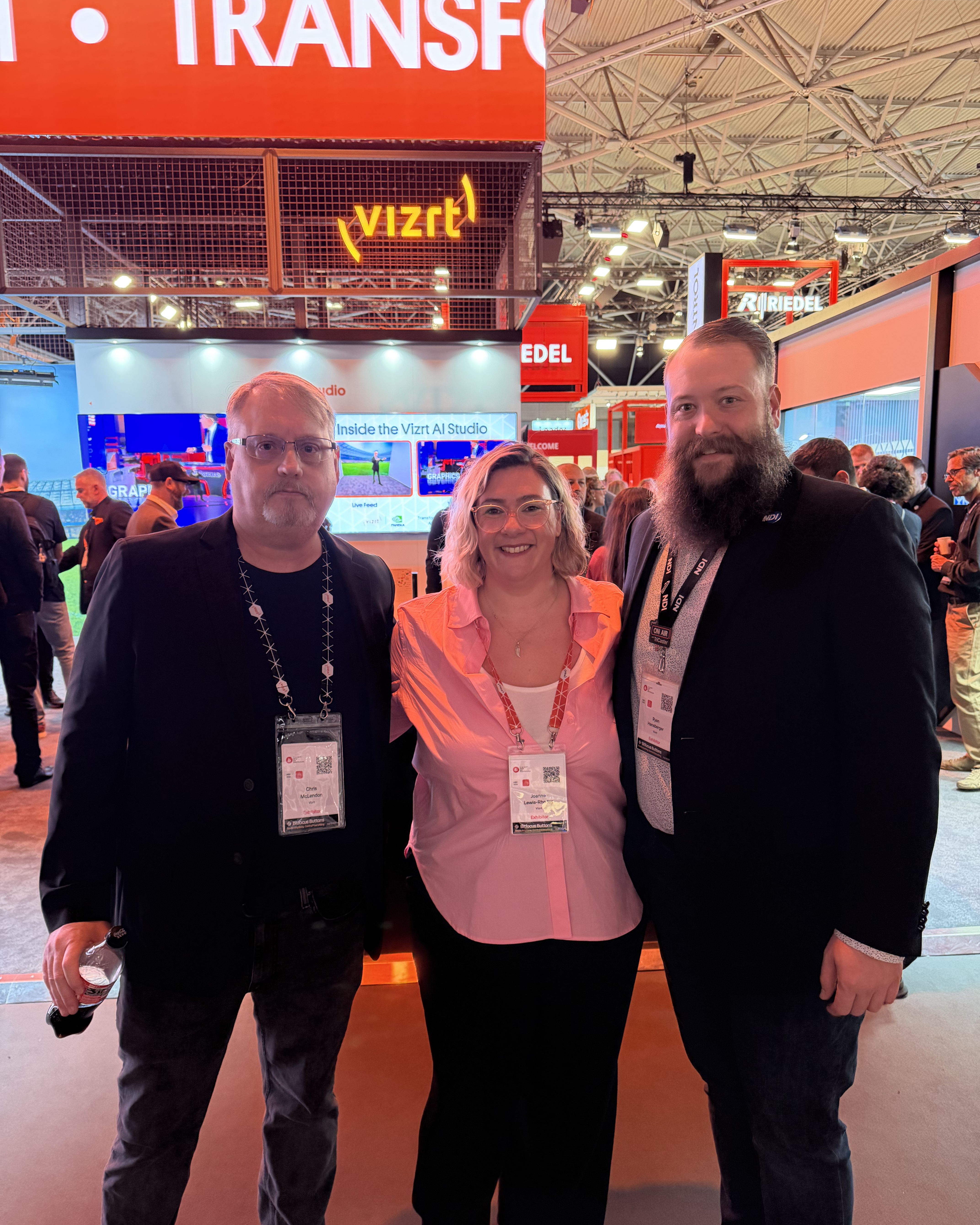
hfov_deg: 56.8
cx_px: 490
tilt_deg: -8.5
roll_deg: +0.2
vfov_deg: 68.1
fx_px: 906
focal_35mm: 25
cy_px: 633
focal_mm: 6.76
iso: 500
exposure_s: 1/60
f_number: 1.78
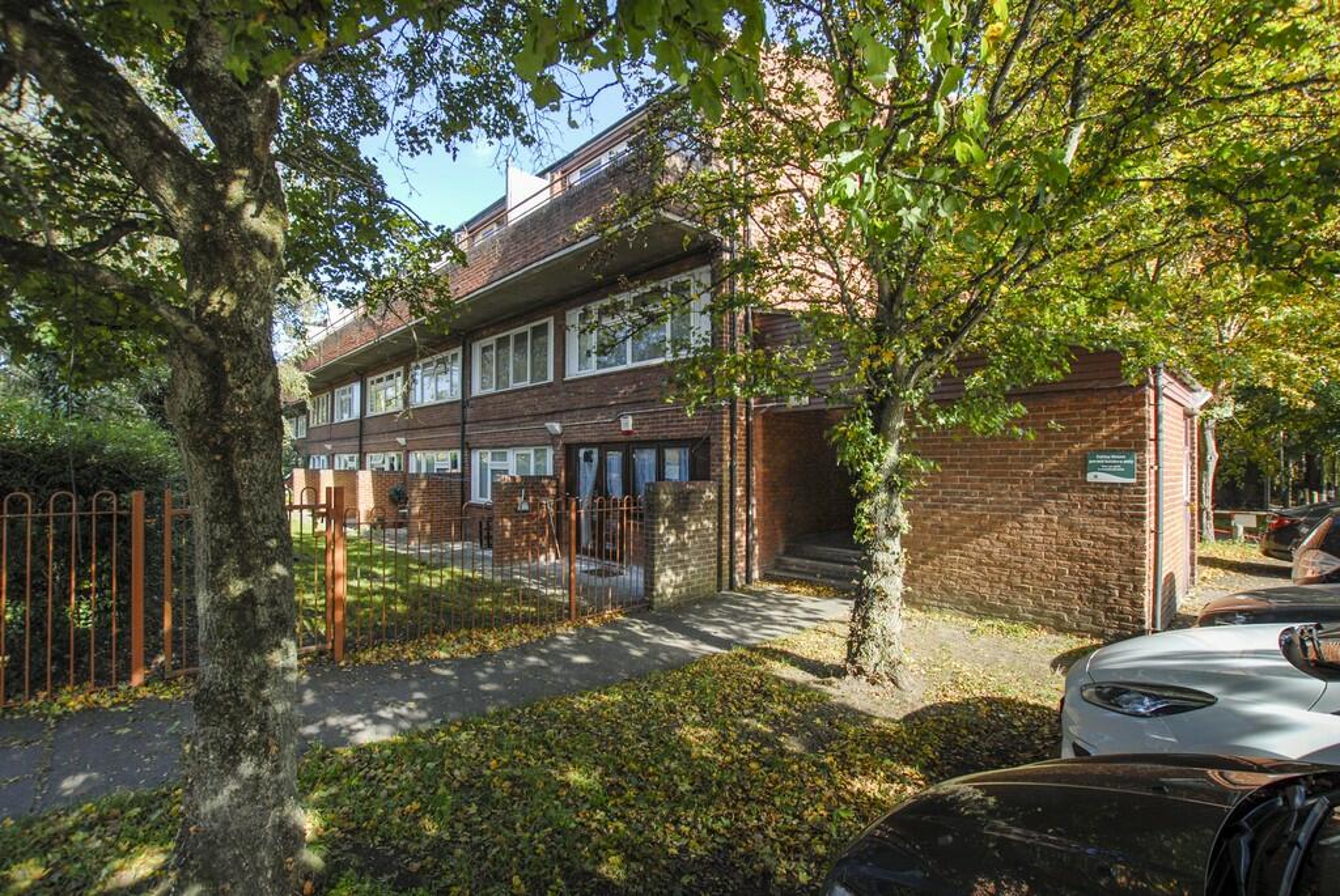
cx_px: 670
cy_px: 448
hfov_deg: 100.3
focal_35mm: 15
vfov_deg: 77.5
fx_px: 559
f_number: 5.6
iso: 200
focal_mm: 10
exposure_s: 1/160
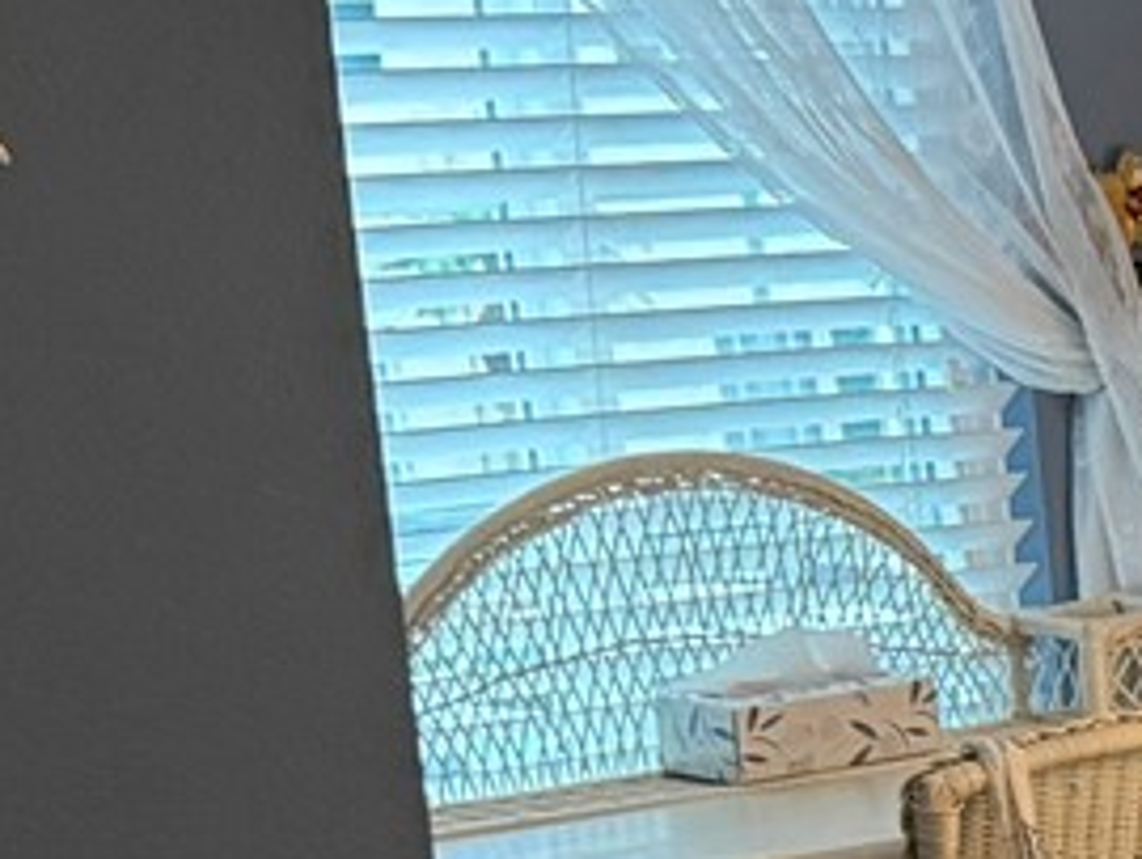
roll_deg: +0.8
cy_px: 1240
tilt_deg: -16.4
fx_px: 4689
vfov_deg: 10.2
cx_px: 2284
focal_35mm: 142
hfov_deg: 12.3
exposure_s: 1/60
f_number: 1.78
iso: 400
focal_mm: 6.76
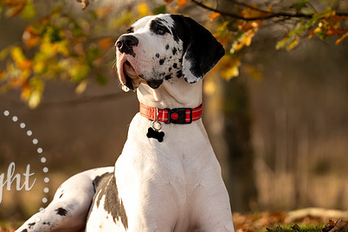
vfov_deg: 3.9
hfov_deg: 5.9
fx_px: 3364
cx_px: 149
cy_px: 91
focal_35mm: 348
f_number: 2.8
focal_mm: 176
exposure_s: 1/3200
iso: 200
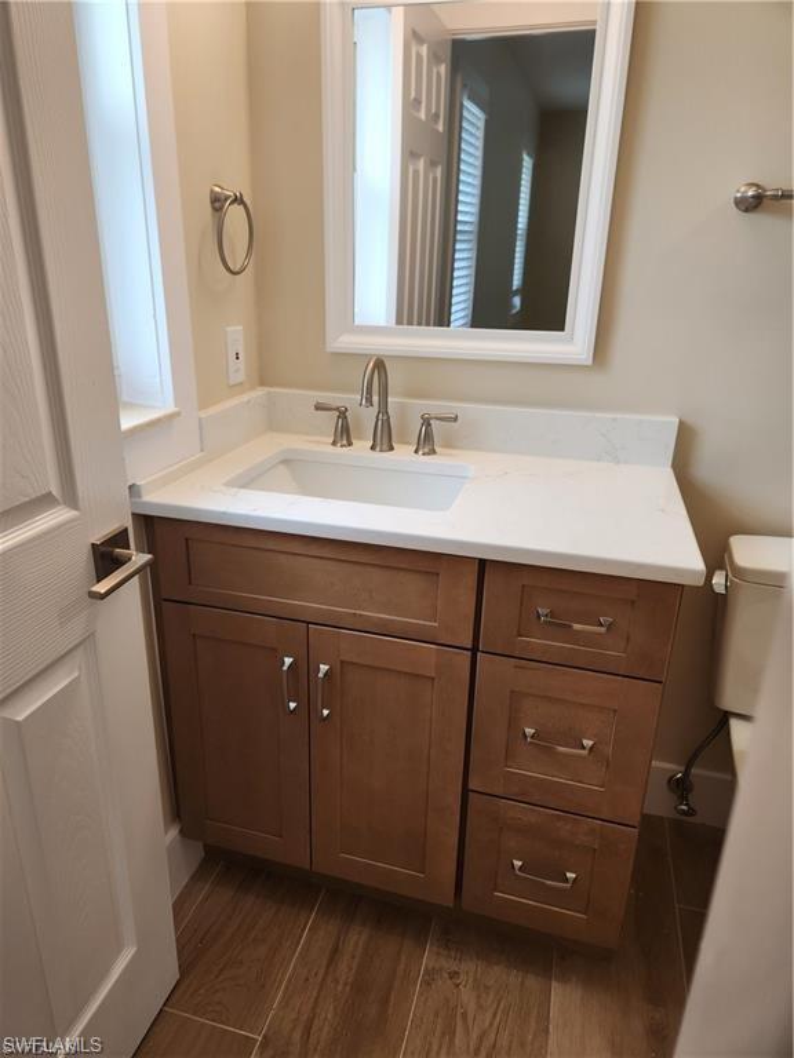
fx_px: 703
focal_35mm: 23
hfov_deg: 58.9
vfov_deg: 73.9
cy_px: 529
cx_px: 397
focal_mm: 5.4
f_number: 1.8
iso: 100
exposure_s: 1/180
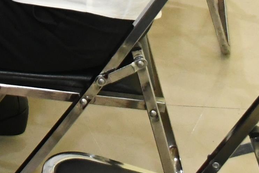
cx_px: -131
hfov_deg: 12.8
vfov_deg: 8.3
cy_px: -244
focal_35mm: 152
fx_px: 1094
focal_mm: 18
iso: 2500
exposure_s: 1/100
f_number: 3.5
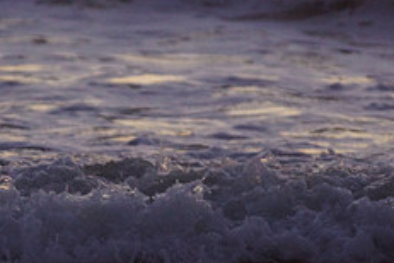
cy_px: 252
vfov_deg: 1.8
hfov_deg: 2.7
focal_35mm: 753
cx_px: 164
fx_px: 8241
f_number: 5
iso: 1000
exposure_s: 1/320
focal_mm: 200
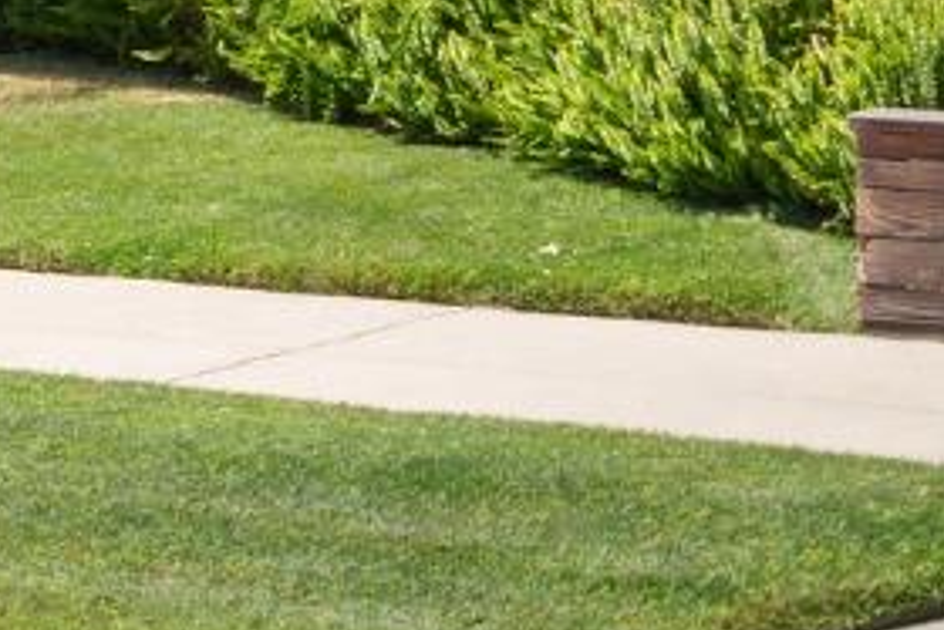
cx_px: 1837
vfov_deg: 13.8
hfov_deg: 16.7
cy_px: -234
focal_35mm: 95
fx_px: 2486
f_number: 8
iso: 100
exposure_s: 1/400
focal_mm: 11.8
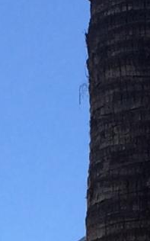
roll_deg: +0.8
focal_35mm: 292
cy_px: 551
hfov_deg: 4.5
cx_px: 44
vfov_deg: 6.9
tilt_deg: +7.2
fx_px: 1913
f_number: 2.2
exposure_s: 1/1208
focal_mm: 4.15
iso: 32
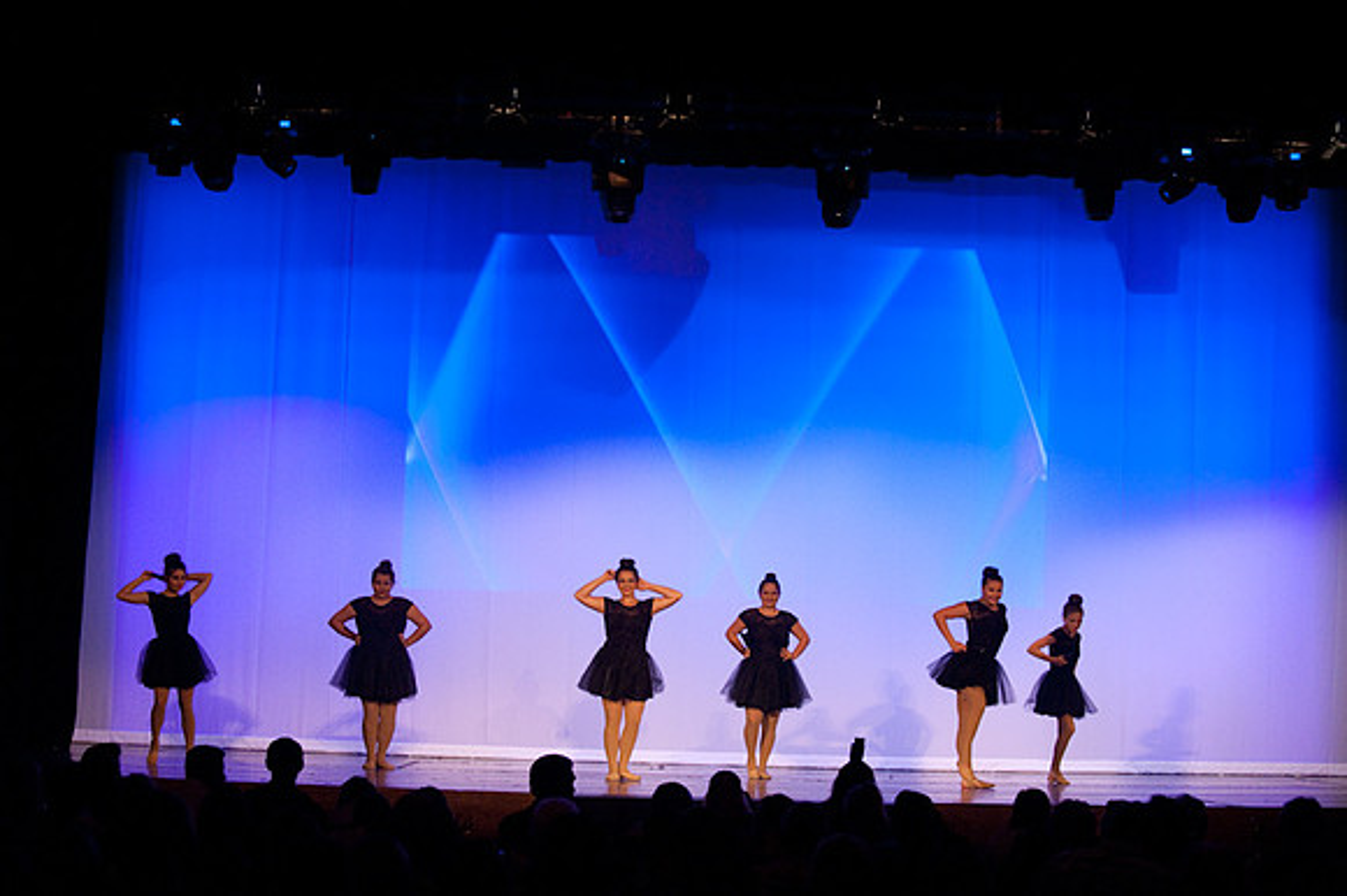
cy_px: 448
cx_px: 674
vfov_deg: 19.4
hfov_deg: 28.9
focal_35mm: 70
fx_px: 2618
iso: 3200
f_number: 2.8
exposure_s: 1/200
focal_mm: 70
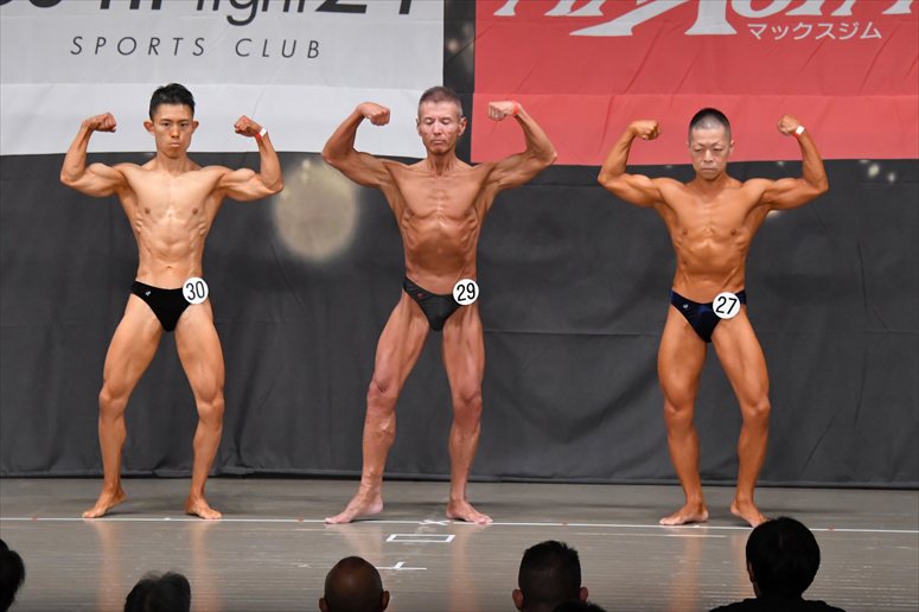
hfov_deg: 11.0
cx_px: 460
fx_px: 4771
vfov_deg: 7.3
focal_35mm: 187
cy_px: 306
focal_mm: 125
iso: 5000
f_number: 5.6
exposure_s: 1/400
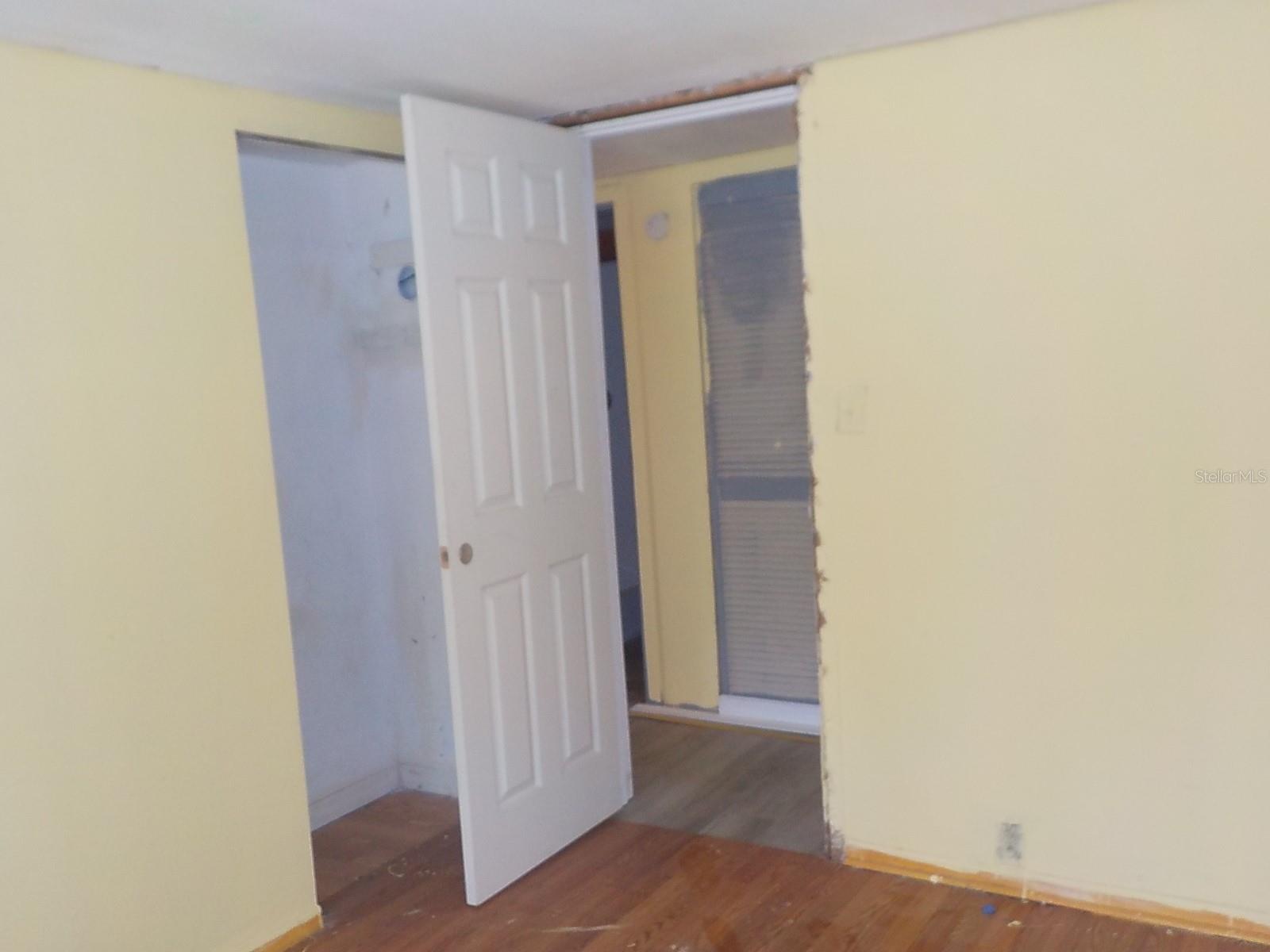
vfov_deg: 46.8
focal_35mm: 30
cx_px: 635
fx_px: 1101
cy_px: 476
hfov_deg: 60.0
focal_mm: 4.1
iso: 200
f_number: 3.3
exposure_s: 1/30
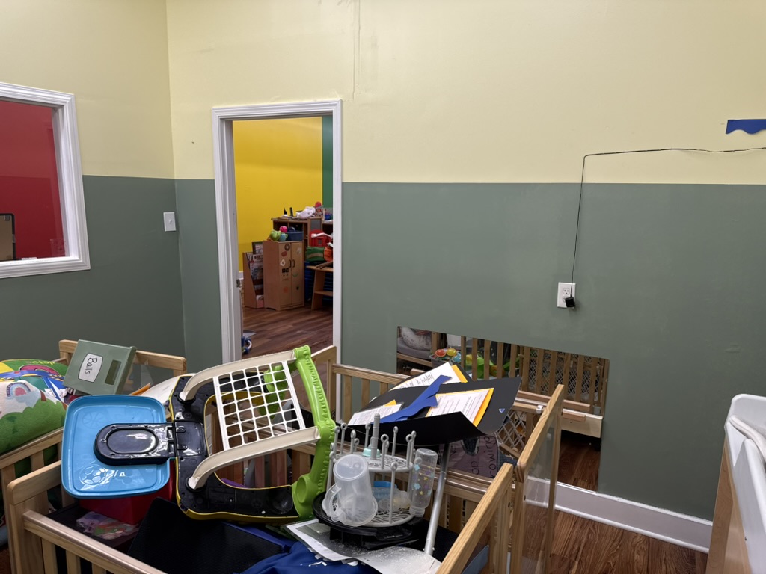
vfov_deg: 56.8
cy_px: 287
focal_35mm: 24
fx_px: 531
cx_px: 383
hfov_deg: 71.6
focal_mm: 6.76
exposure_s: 1/120
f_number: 1.78
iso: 125
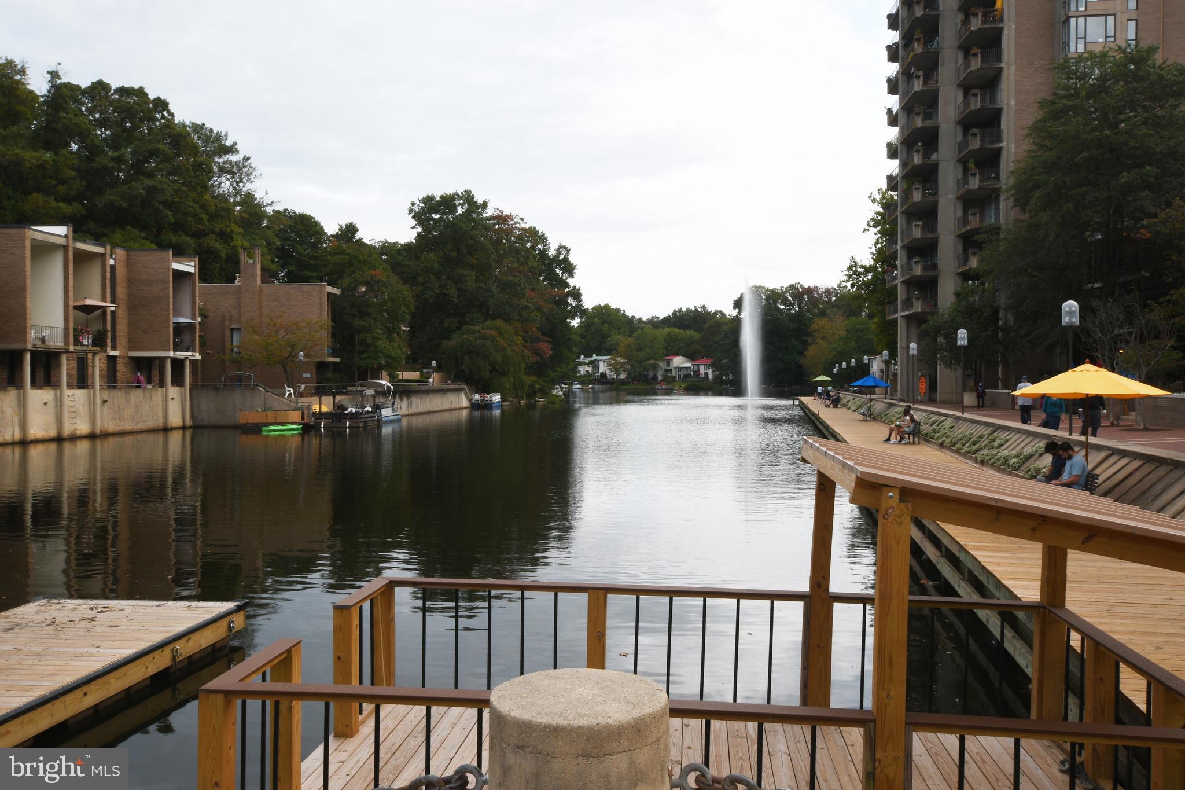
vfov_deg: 43.6
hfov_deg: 61.9
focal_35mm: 30
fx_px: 987
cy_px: 395
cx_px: 592
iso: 200
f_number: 22
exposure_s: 1/30
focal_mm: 20
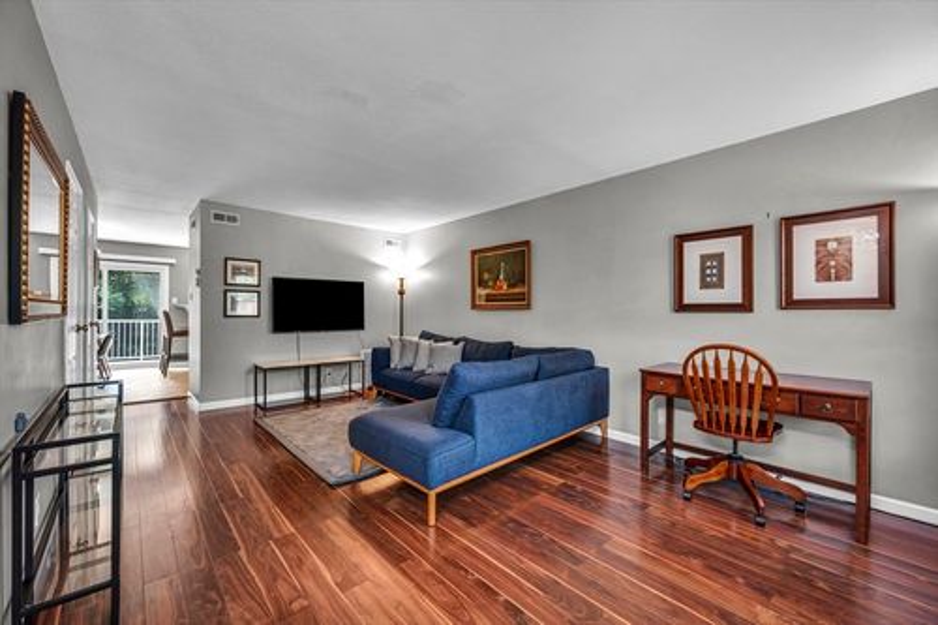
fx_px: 365
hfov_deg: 104.3
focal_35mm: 14
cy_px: 312
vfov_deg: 81.2
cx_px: 469
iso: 320
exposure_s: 1/6
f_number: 7.1
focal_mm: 14
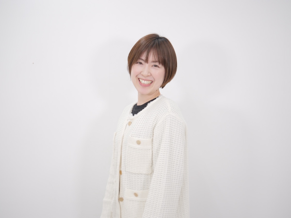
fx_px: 387
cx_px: 146
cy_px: 109
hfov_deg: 41.2
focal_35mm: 46
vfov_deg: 31.5
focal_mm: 23
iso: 640
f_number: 4.3
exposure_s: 1/80
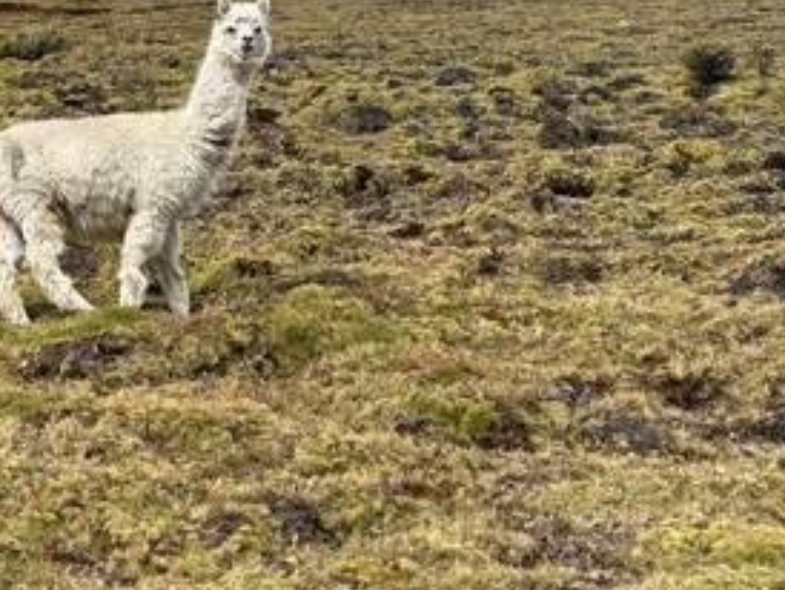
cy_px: 97
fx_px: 1430
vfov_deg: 22.9
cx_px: -26
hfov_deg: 28.5
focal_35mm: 63
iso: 100
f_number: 1.78
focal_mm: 6.76
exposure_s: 1/2169
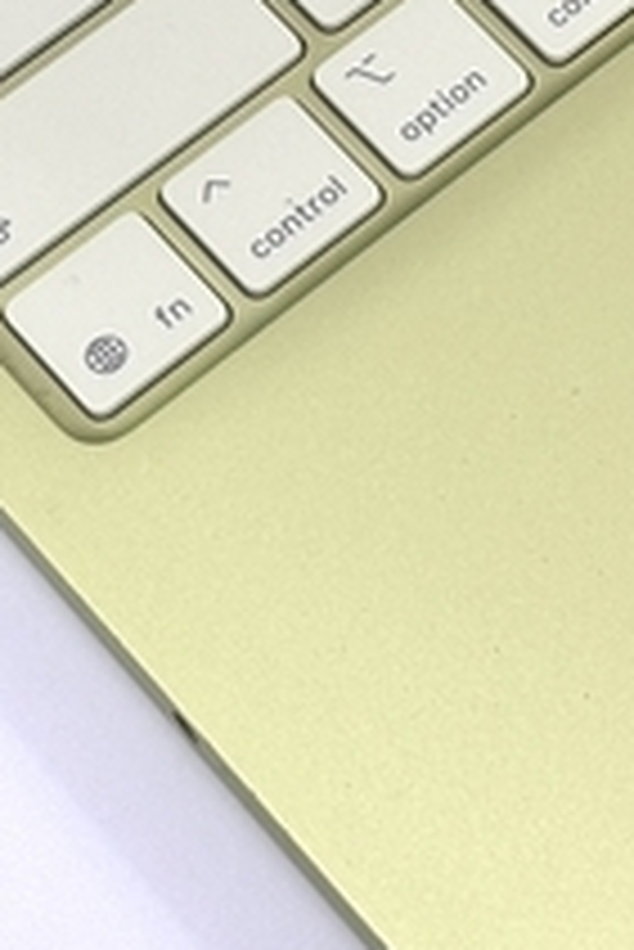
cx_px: 908
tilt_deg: -56.6
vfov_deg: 10.6
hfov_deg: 7.2
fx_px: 4984
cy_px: -333
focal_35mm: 189
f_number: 1.78
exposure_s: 1/100
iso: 50
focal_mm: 6.76
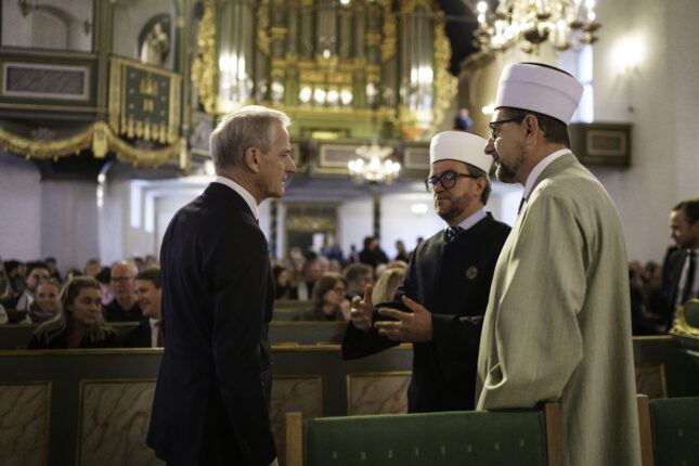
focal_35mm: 35
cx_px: 350
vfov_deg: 37.9
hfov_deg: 54.4
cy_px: 233
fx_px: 680
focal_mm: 35
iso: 4000
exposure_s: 1/200
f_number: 1.8
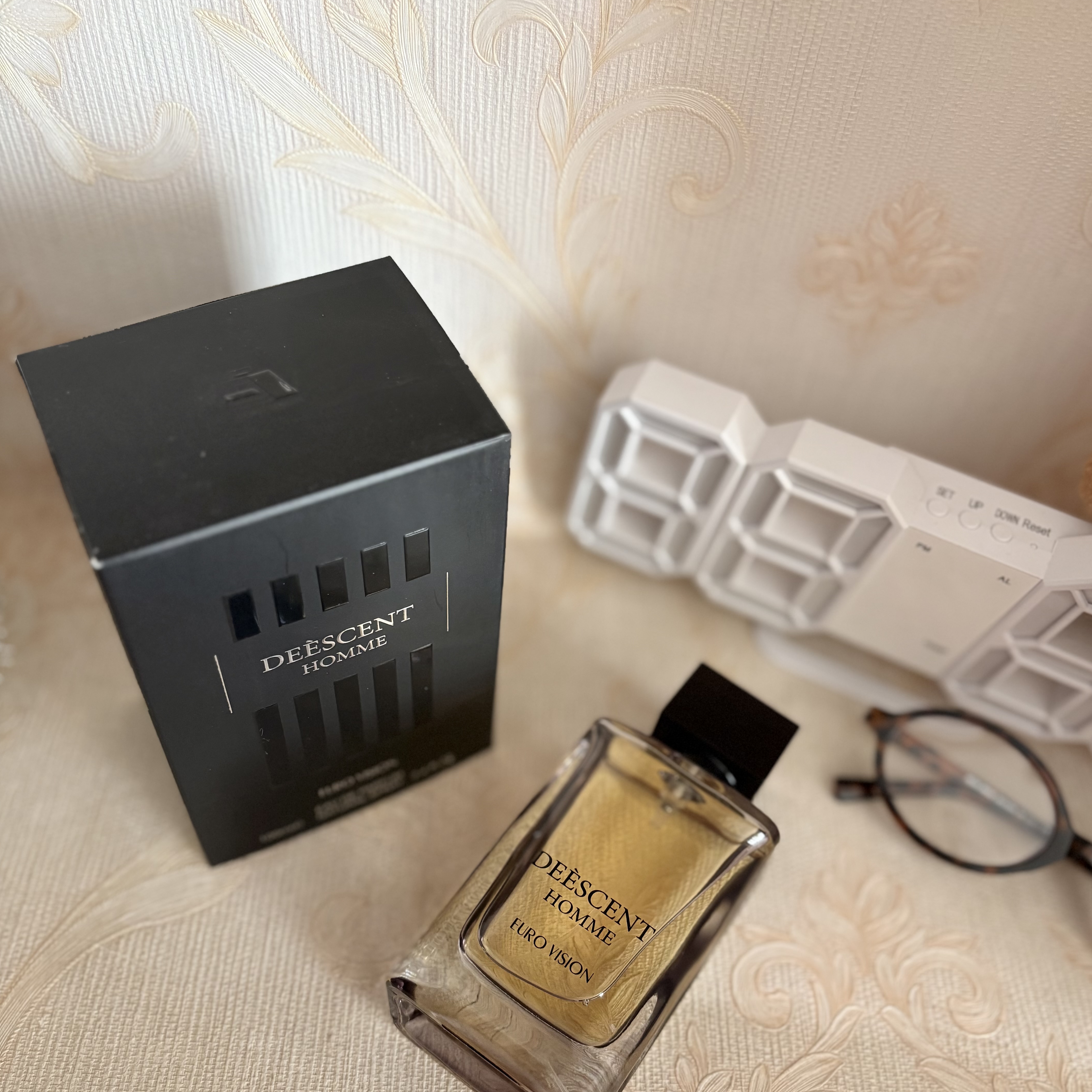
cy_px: 605
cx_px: 549
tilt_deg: -48.5
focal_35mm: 31
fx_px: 1106
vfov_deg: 52.4
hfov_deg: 52.5
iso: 200
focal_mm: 5.96
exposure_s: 1/60
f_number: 1.6
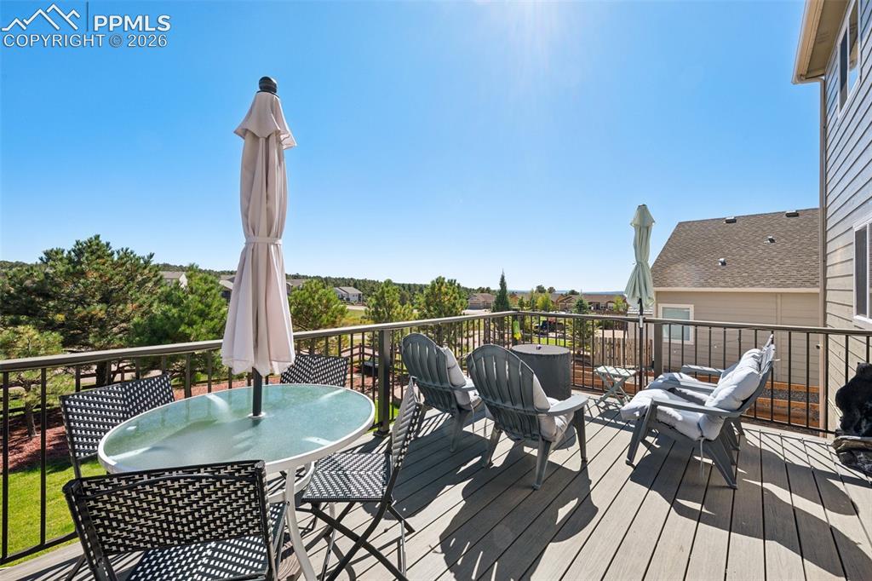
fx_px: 363
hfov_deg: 100.4
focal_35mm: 15
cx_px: 436
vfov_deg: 77.3
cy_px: 290
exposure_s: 1/80
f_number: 11
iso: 100
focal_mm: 15
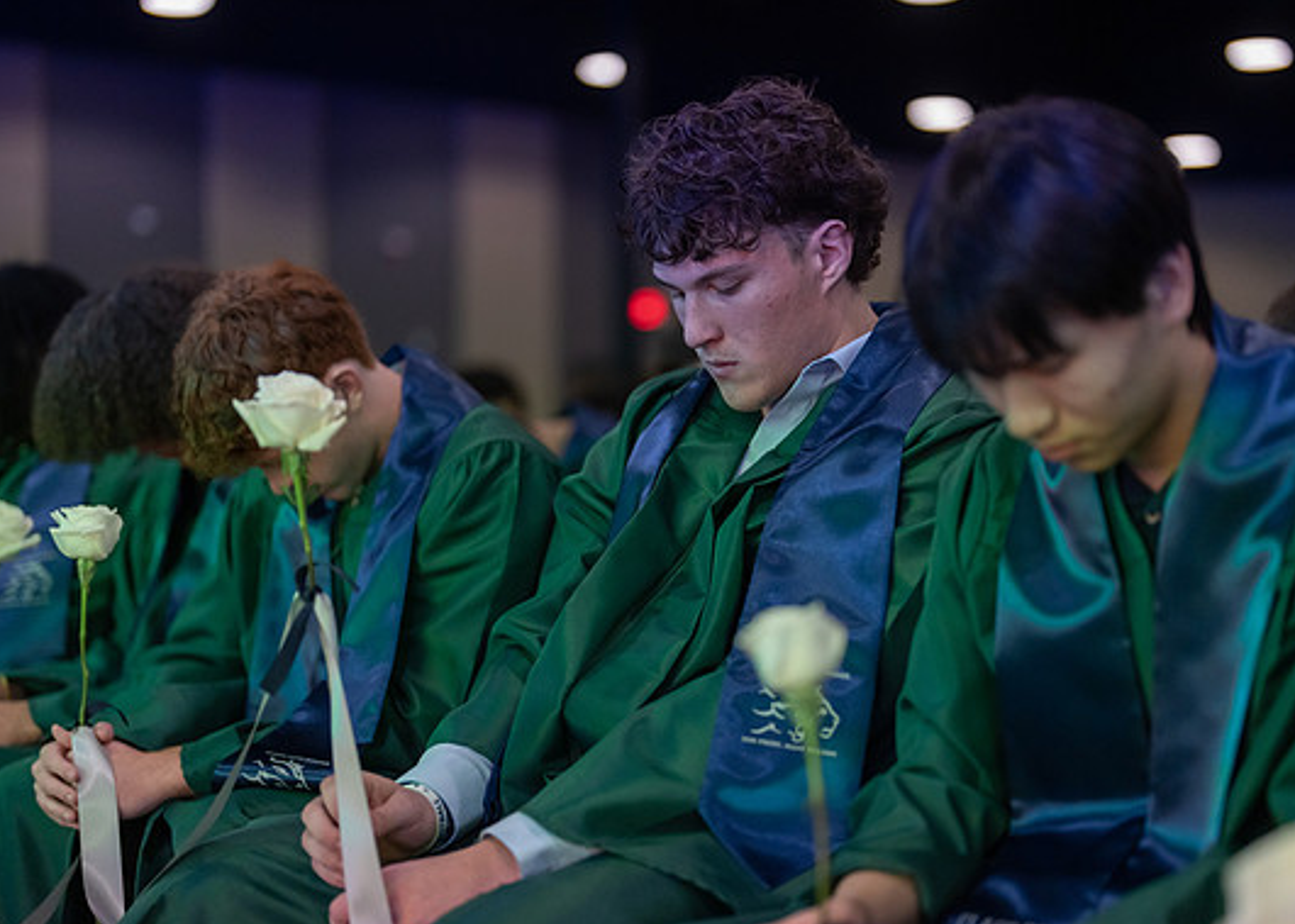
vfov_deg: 24.5
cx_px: 668
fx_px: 2133
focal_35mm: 58
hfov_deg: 33.8
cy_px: 483
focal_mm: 50
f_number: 1.2
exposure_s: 1/400
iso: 1000
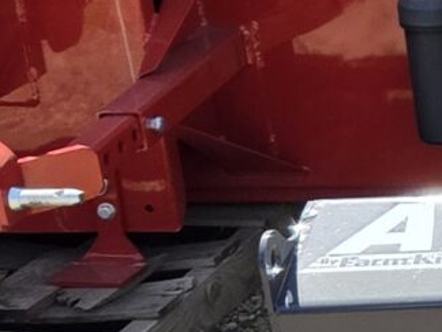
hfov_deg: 9.0
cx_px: 1297
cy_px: 280
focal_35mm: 182
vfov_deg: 8.1
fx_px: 2324
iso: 80
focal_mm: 5.4
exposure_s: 1/1910
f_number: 1.8
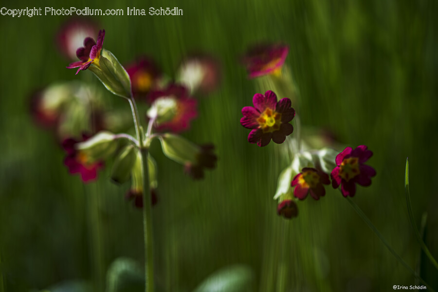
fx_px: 1095
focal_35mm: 90
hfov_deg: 22.6
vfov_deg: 15.2
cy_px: 146
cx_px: 219
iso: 100
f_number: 3.5
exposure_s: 1/800
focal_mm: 90
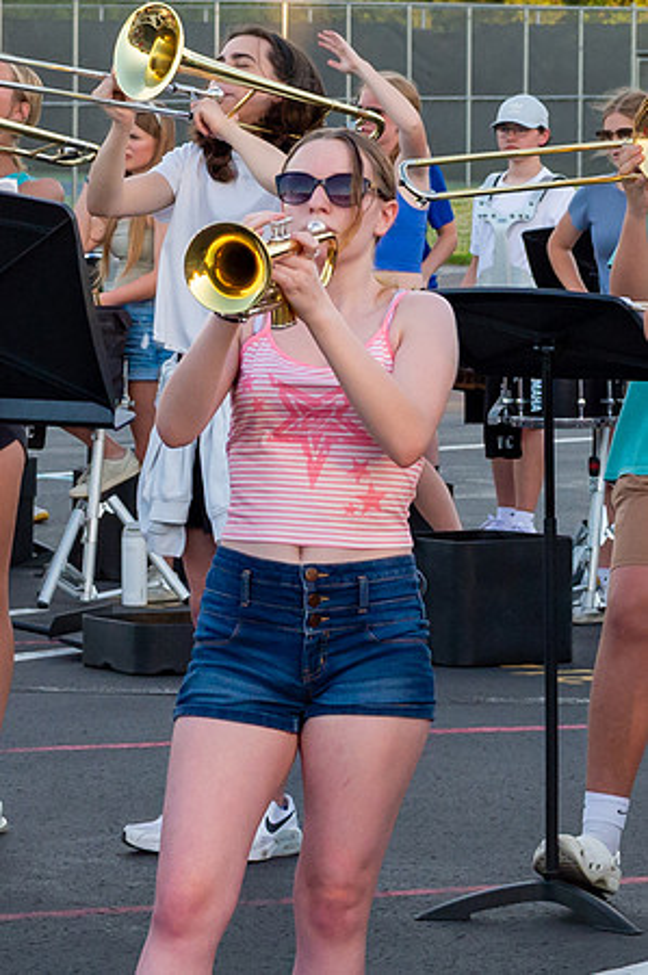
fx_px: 5762
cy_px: 224
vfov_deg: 9.7
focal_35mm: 213
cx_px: 344
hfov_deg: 6.4
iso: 1250
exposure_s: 1/500
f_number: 9
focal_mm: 70
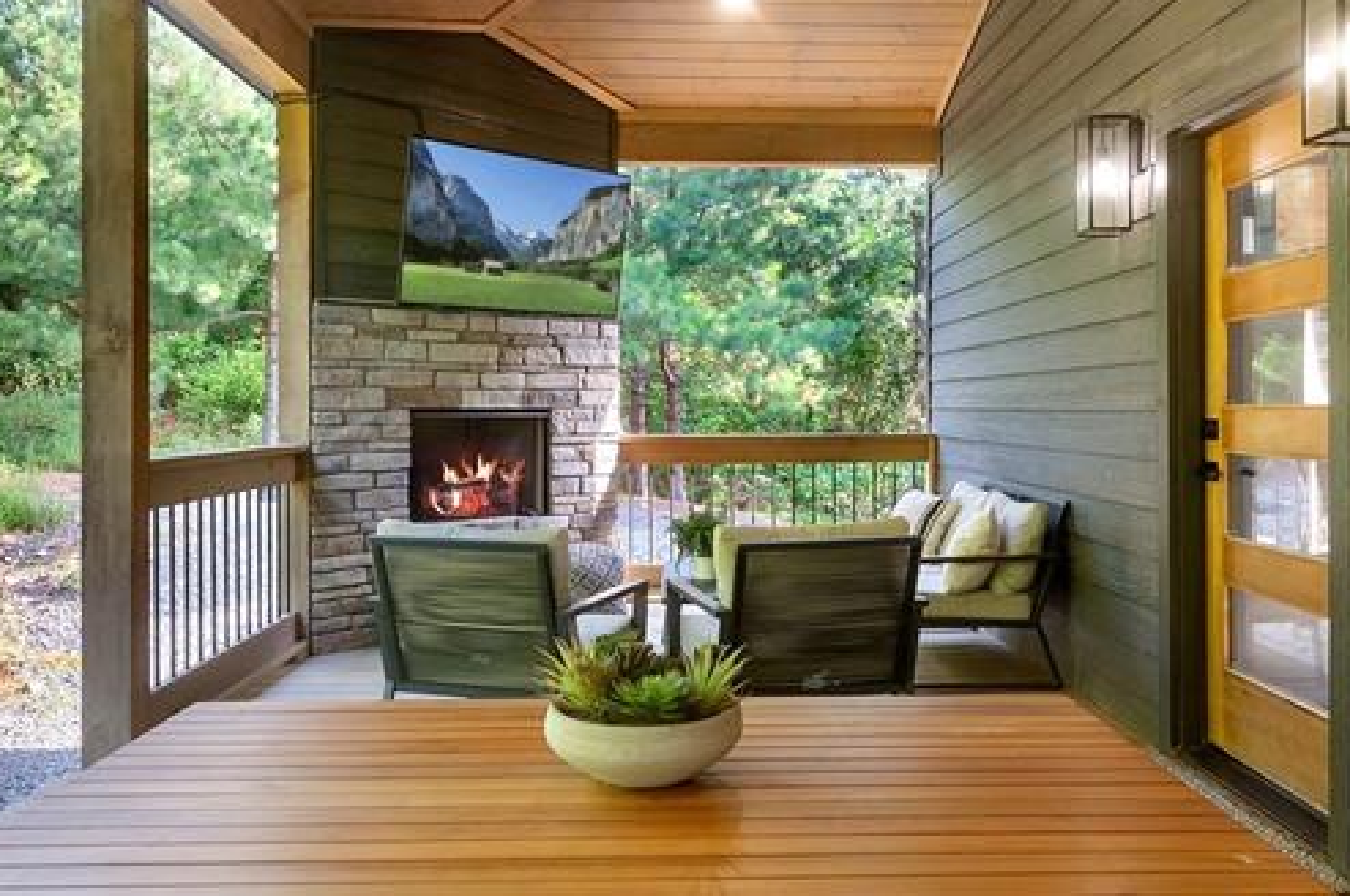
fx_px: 1086
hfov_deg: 63.7
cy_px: 426
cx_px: 698
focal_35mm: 29
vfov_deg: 44.8
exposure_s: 1/40
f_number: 6.3
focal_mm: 14
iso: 160
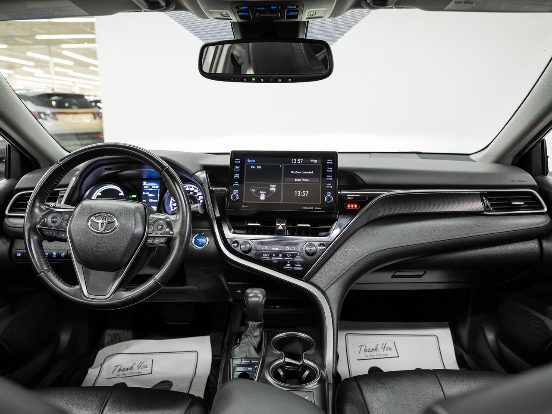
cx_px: 276
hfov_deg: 66.7
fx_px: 419
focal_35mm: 26
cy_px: 207
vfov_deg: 52.6
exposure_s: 1/40
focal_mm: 24
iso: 1000
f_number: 4
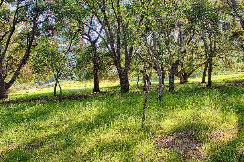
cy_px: 81
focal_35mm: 28
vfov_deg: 46.3
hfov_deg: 65.5
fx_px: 190
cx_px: 122
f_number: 11
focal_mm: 28
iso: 400
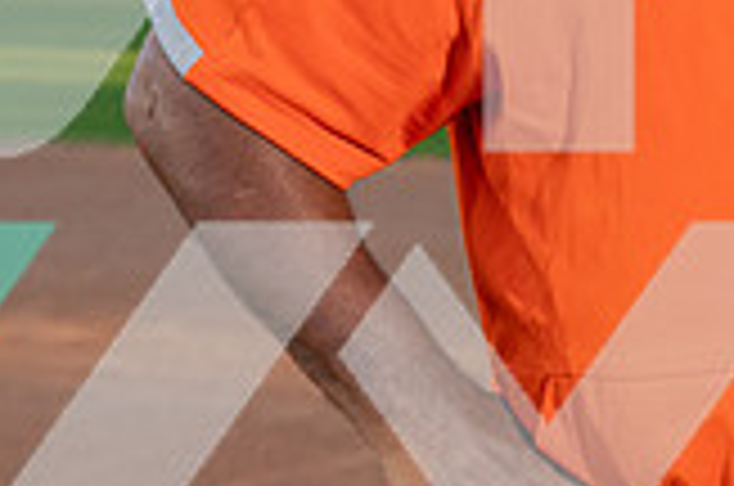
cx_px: 748
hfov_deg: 12.9
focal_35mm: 157
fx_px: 3195
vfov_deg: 8.6
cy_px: -83
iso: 250
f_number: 4.5
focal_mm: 44
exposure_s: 1/250
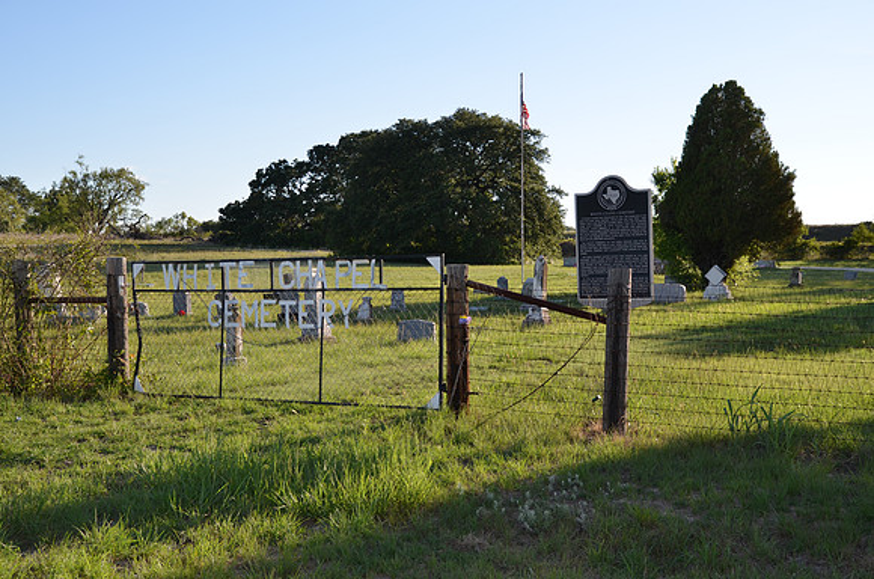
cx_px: 437
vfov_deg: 27.9
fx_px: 1163
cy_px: 290
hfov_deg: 41.2
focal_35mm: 48
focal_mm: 32
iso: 100
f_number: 7.1
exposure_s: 1/250
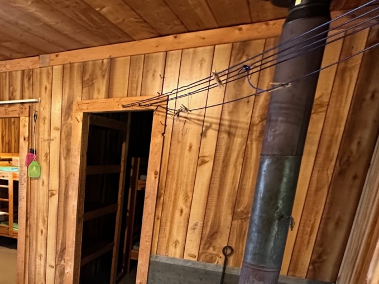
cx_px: 39
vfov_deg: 39.7
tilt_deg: -17.6
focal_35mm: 33
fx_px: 361
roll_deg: -1.7
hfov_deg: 49.4
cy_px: 257
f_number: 2.2
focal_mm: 2.22
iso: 640
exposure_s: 1/41
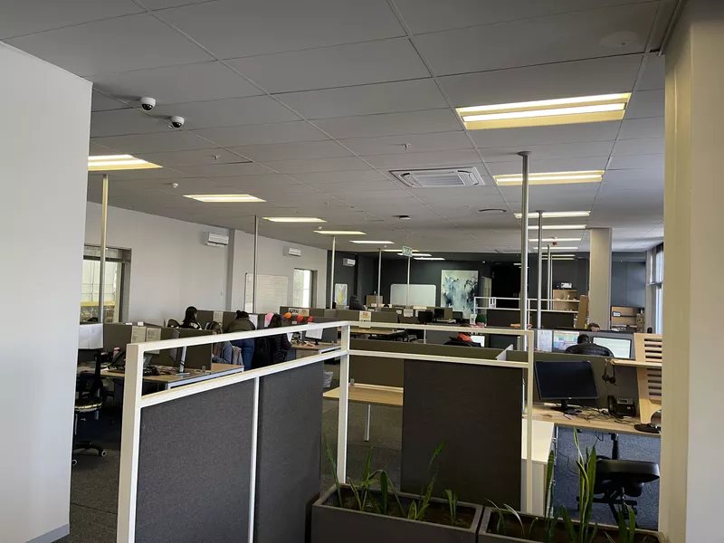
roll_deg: -4.6
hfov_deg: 69.4
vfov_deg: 54.9
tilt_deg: +1.9
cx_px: 362
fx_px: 523
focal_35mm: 25
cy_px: 272
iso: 100
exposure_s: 1/50
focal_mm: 5.1
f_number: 1.6
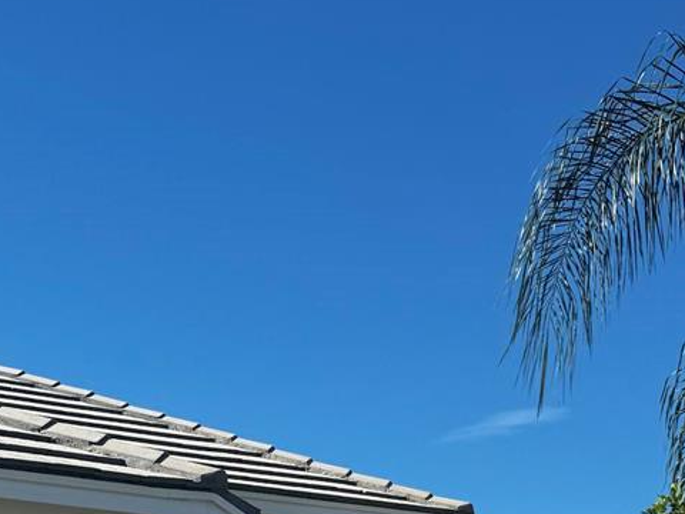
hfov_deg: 24.2
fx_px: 1583
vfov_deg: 16.6
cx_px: 197
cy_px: 790
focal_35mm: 80
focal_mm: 6.86
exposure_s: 1/4310
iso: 80
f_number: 1.78
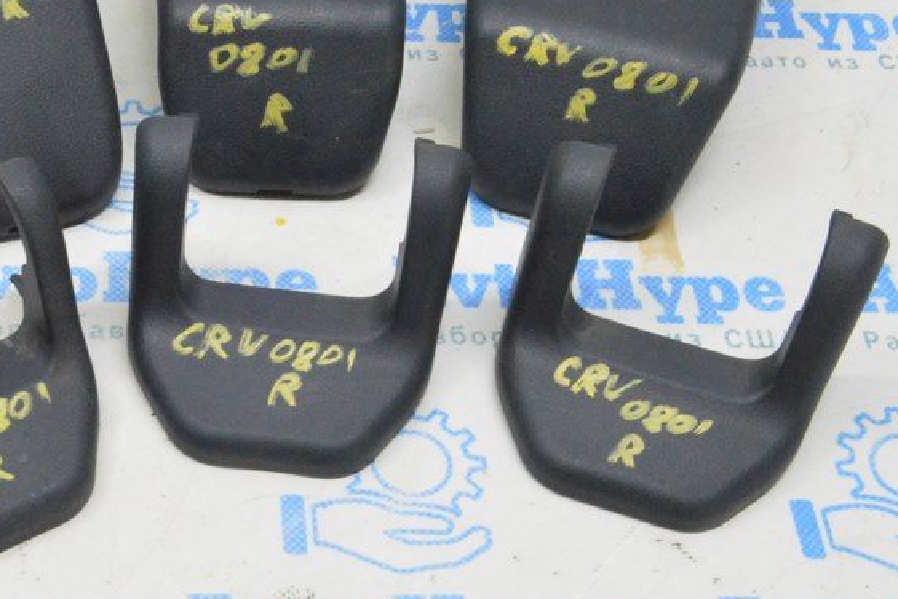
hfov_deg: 27.7
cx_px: 137
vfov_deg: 19.1
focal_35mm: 71
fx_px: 1771
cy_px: 399
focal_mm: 26
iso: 6400
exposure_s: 1/15
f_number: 20
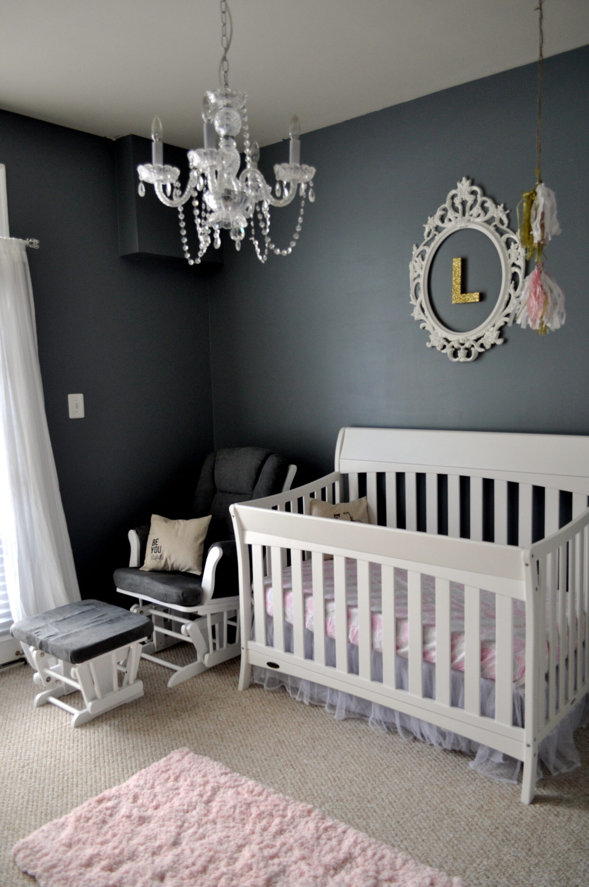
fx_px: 664
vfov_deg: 67.4
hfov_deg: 47.8
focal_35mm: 27
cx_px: 294
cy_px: 444
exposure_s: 1/60
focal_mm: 18
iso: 500
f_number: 4
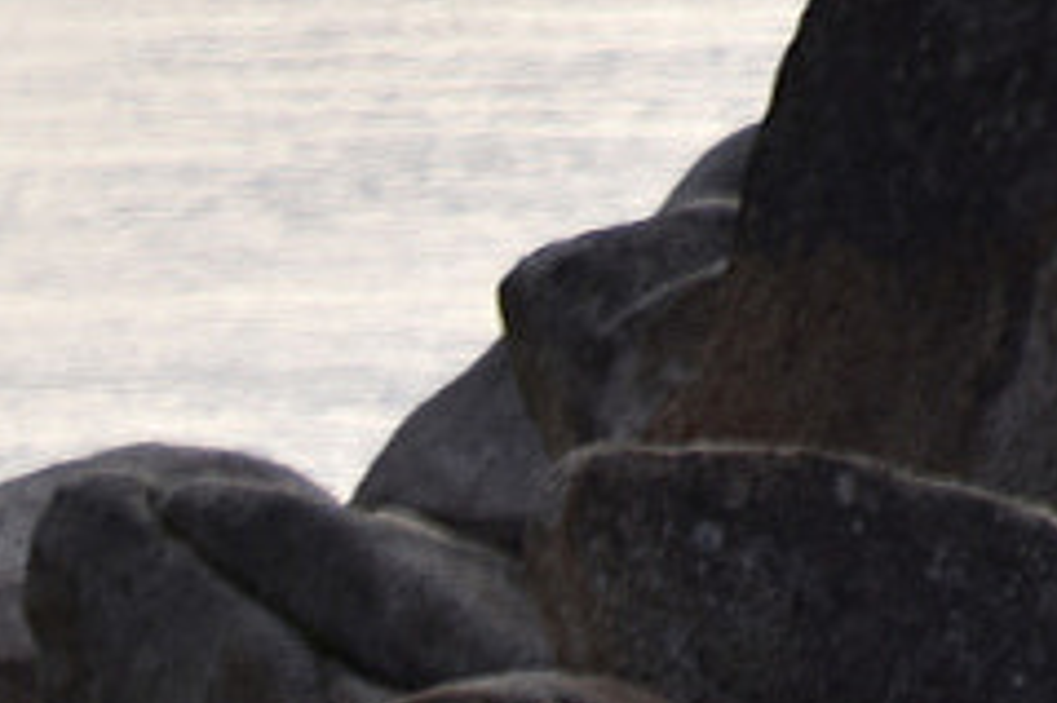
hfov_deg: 1.0
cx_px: -854
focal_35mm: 2010
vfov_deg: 0.7
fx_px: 58973
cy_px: 1640
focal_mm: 300
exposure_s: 1/500
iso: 200
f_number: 7.1
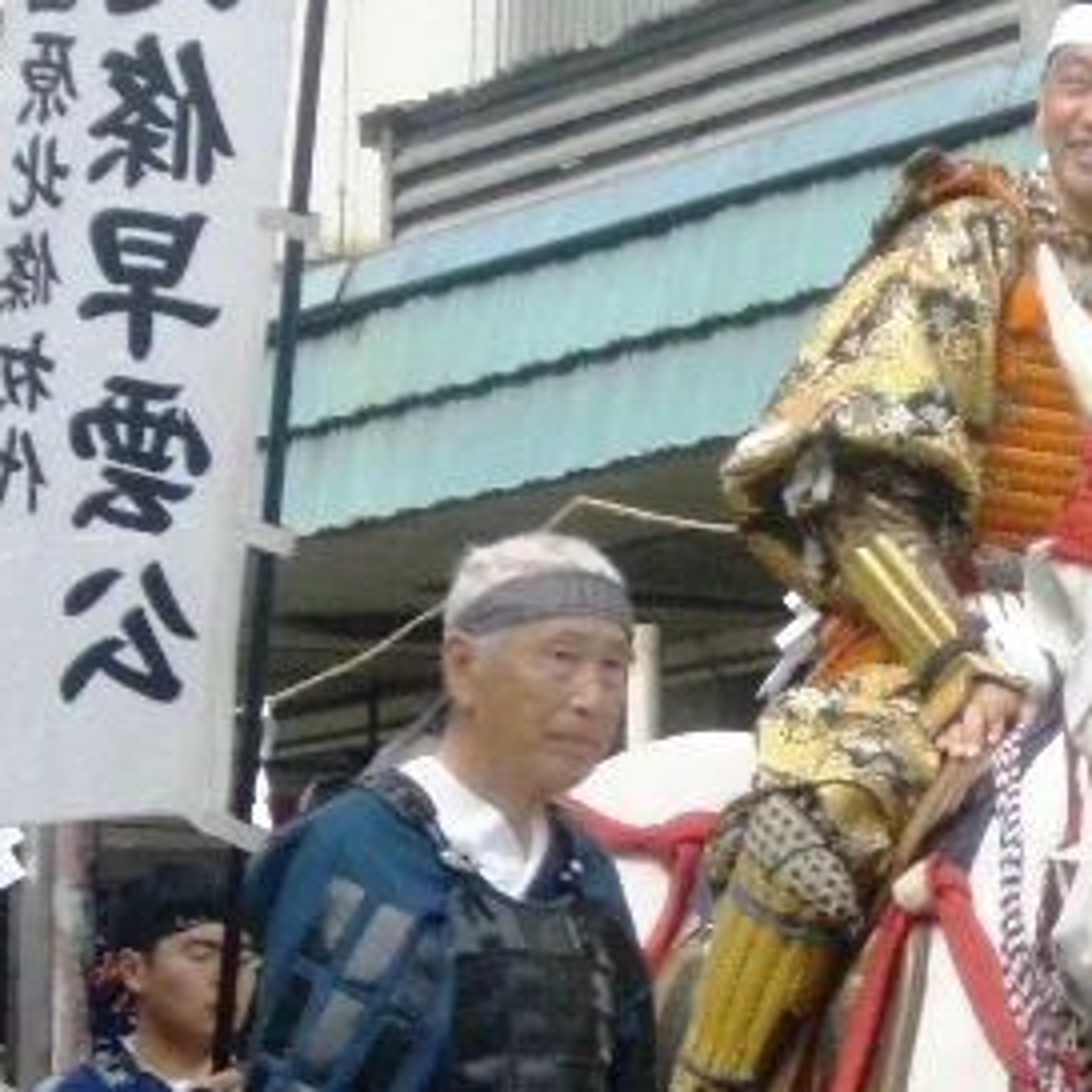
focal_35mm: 295
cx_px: 1004
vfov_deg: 5.9
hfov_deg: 5.9
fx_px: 10529
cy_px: 580
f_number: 5.2
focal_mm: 18.6
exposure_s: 1/320
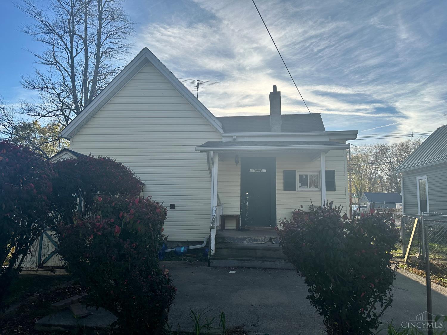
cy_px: 168
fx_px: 310
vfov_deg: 56.8
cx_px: 224
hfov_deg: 71.6
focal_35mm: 24
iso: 80
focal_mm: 6.86
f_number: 1.78
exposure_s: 1/4348
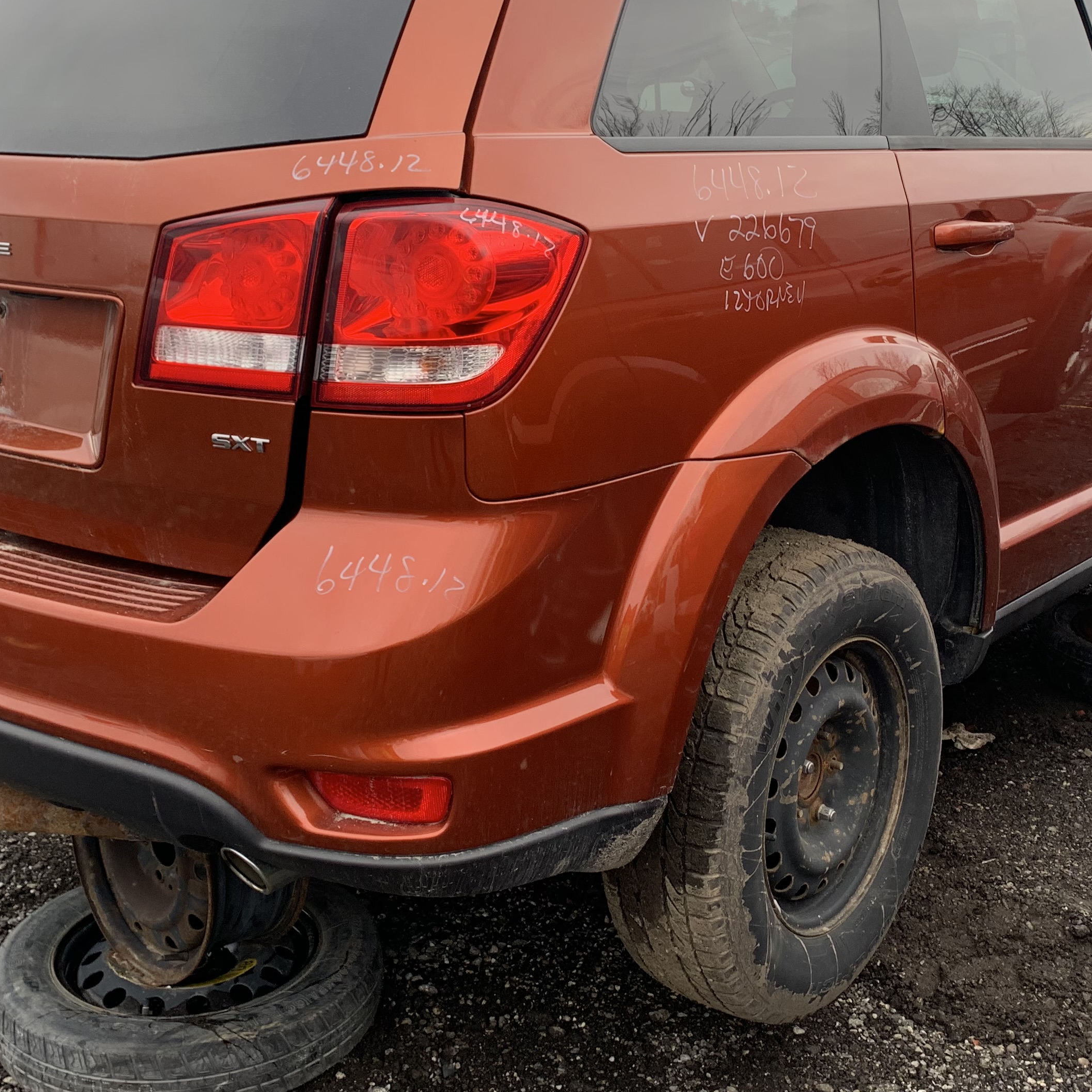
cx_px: 522
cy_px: 375
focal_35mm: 44
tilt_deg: -9.7
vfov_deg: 38.0
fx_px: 1570
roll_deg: +0.9
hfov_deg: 38.3
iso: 32
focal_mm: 4.25
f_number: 1.8
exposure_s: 1/122
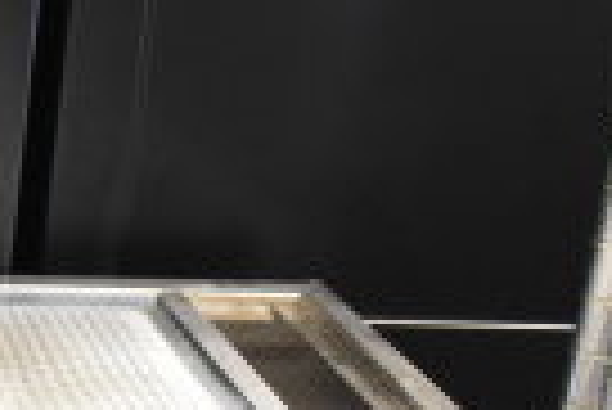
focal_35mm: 121
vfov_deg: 11.2
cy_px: 484
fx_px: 2059
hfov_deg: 15.0
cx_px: -441
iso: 1600
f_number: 3.5
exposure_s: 1/30
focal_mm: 18
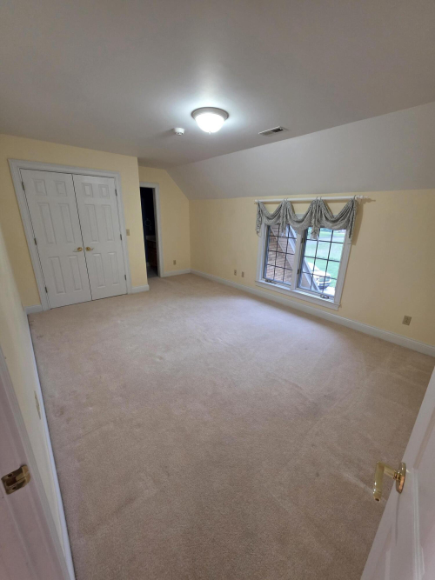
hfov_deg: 89.9
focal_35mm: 13
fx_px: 218
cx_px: 218
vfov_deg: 106.2
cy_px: 290
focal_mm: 2.2
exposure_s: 1/60
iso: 200
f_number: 1.9
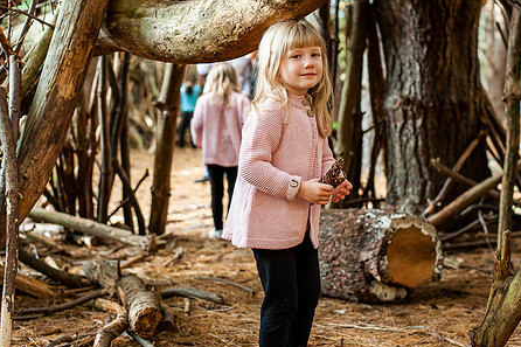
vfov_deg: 20.9
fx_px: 940
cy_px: 131
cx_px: 272
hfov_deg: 31.0
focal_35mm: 65
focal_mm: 50
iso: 1000
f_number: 3.2
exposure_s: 1/200
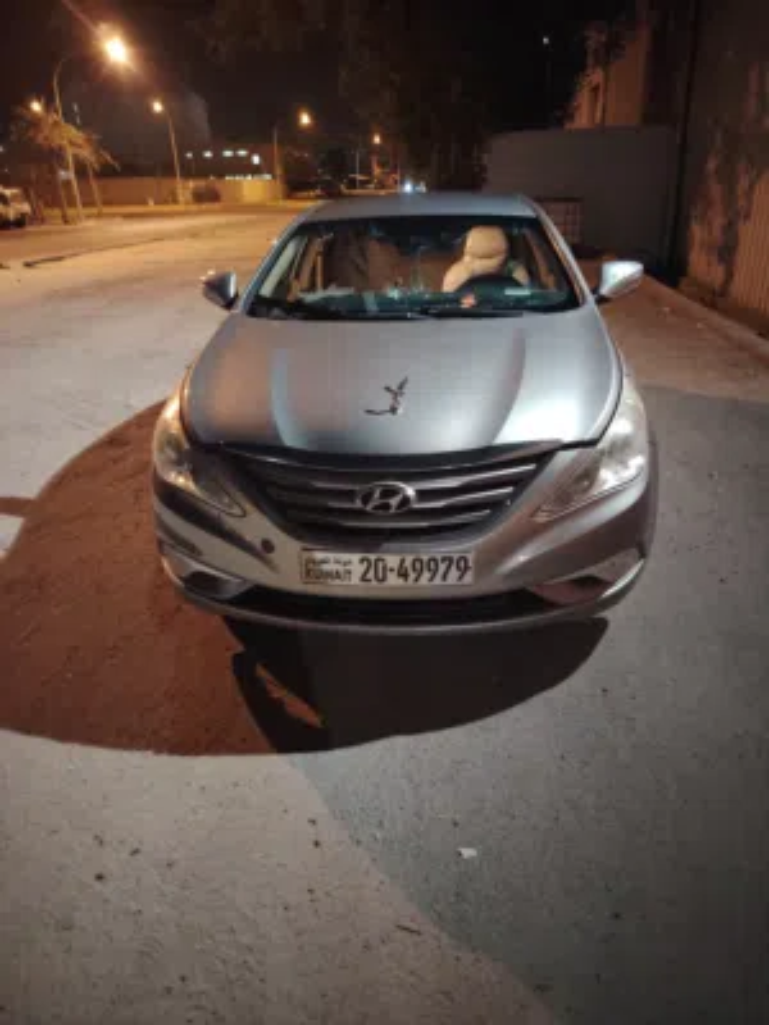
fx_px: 711
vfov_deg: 71.6
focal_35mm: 24
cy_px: 512
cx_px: 384
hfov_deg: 56.8
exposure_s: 1/8.33
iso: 8704
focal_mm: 5.25
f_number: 1.75
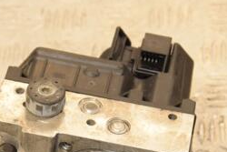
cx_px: 69
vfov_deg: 7.3
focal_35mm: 187
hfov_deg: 11.0
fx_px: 1180
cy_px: 157
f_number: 6.3
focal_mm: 52
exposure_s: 1/200
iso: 800
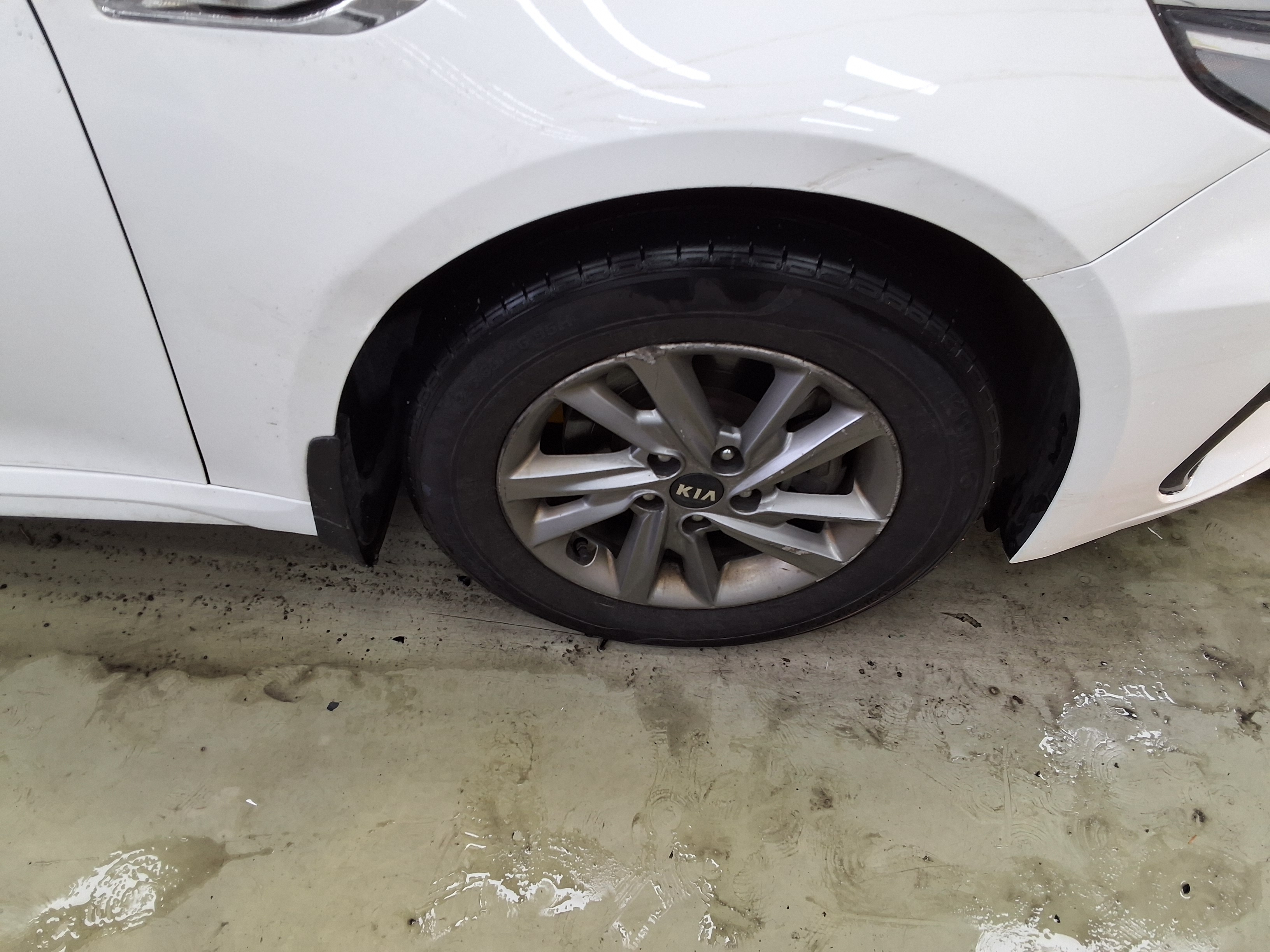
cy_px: 476
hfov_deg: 63.4
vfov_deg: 49.7
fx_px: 1027
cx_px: 635
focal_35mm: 28
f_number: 1.9
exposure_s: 1/60
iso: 50
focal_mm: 2.91
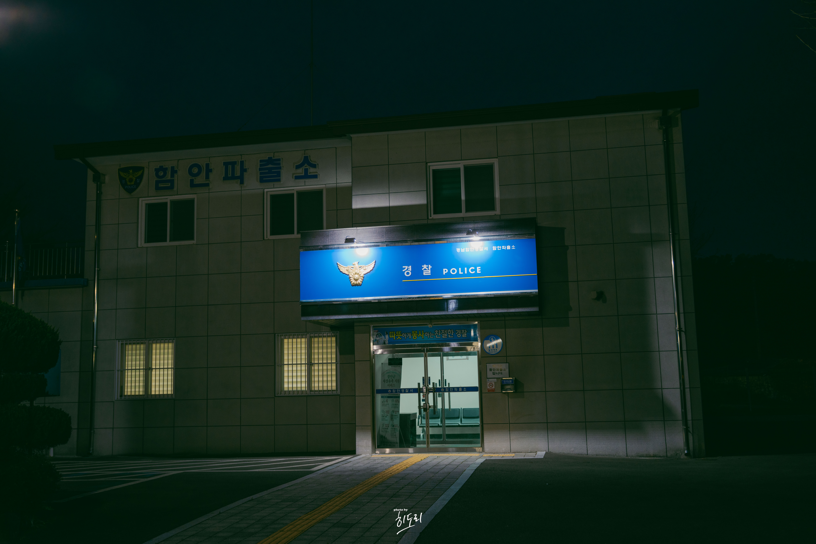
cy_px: 272
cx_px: 408
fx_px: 816
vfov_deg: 36.9
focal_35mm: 36
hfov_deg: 53.1
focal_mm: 36
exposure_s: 1/40
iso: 500
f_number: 2.8
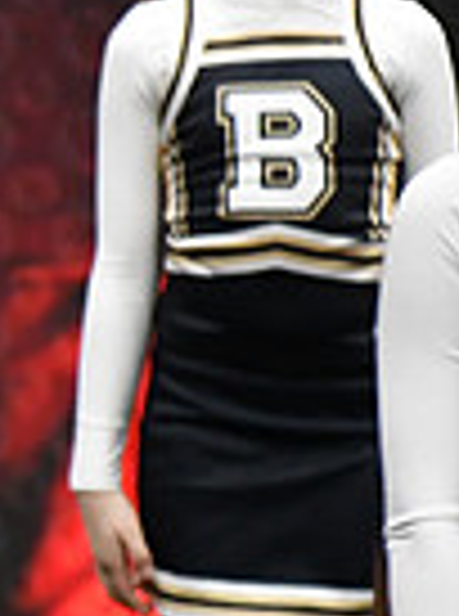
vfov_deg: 1.6
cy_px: 196
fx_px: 21760
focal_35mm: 1225
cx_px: -752
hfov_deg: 1.2
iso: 5000
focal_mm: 200
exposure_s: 1/800
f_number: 2.8
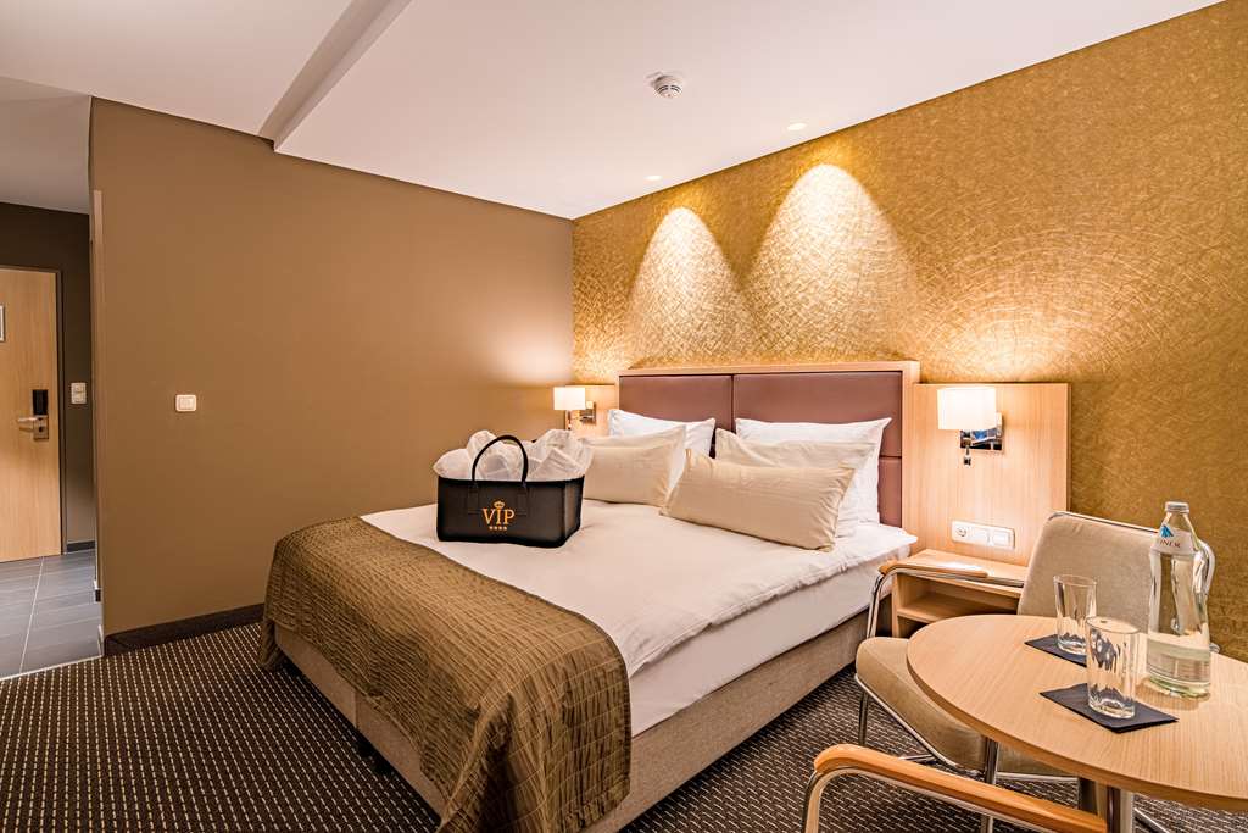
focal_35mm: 17
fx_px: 589
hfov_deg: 93.3
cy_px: 416
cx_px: 624
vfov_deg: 70.5
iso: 400
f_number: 11
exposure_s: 1/50
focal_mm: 17
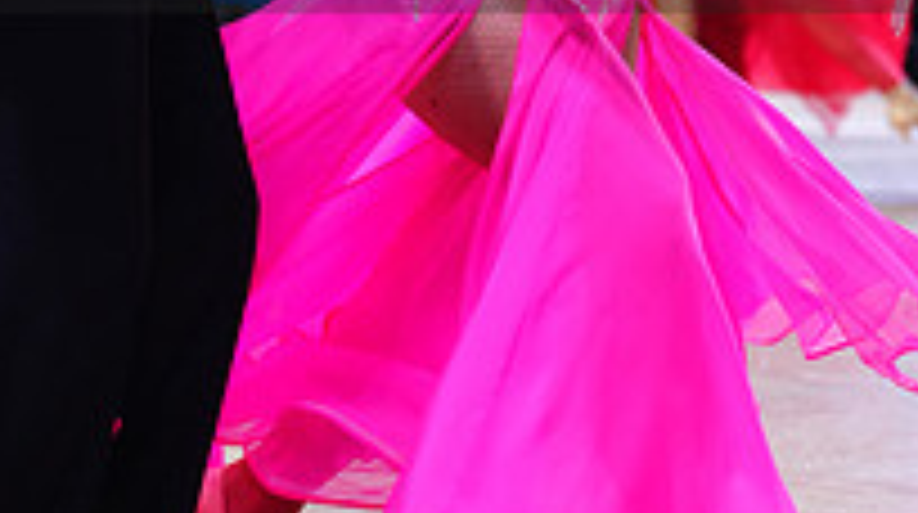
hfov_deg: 10.3
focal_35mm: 209
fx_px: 5079
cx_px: 313
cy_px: -135
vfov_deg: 5.7
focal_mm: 70
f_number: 2.8
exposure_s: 1/500
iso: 2000
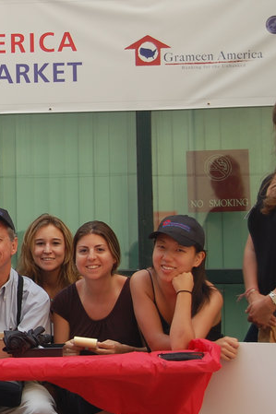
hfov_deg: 10.2
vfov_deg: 15.8
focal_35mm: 130
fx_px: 1496
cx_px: -122
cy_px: 174
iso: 200
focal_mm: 38
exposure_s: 1/160
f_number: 6.3
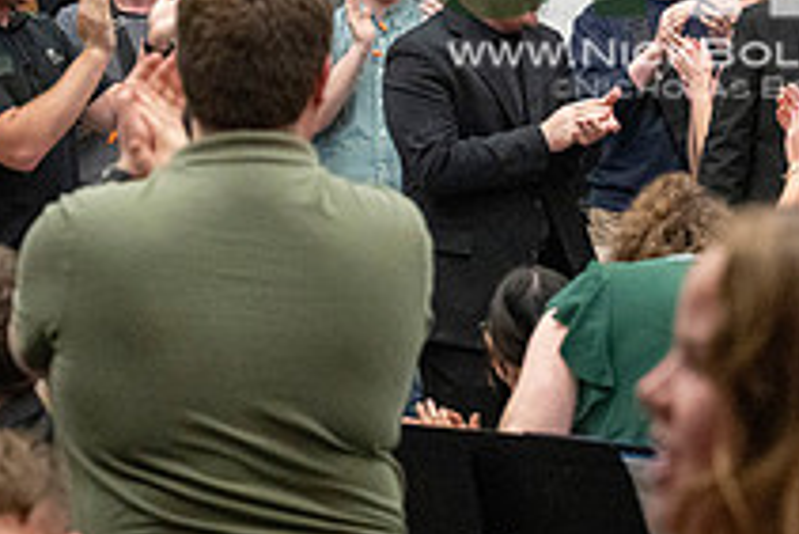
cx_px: 708
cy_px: -81
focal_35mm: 192
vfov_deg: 7.1
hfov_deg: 10.6
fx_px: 4264
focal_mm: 70
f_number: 4
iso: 10000
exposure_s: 1/500
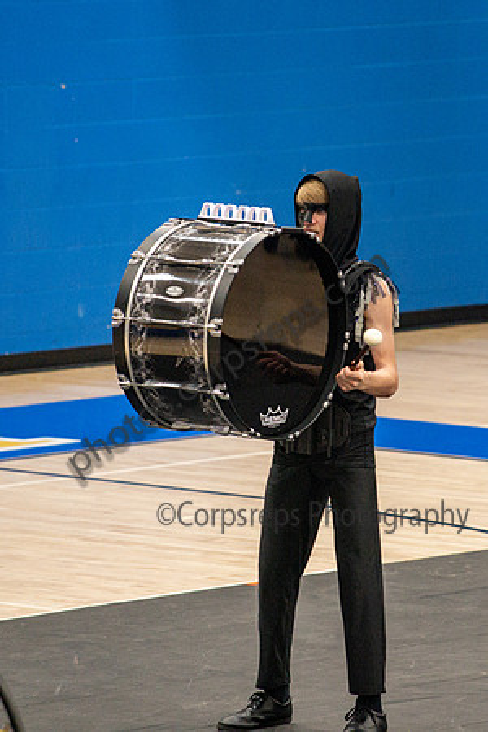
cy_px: 312
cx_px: 340
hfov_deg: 3.9
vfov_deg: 5.9
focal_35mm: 349
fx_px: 7106
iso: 6400
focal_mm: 200
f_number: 4
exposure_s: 1/500
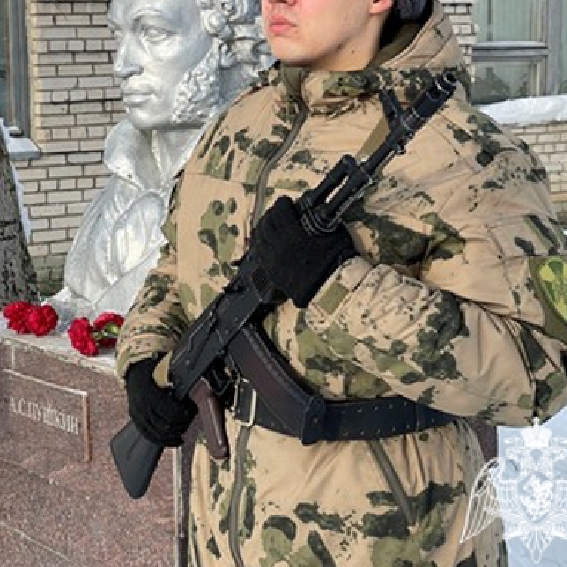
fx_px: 1483
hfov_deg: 21.4
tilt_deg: -4.4
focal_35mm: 80
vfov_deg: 21.6
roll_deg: +1.2
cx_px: 133
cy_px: 204
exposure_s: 1/381
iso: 25
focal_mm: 6
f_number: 2
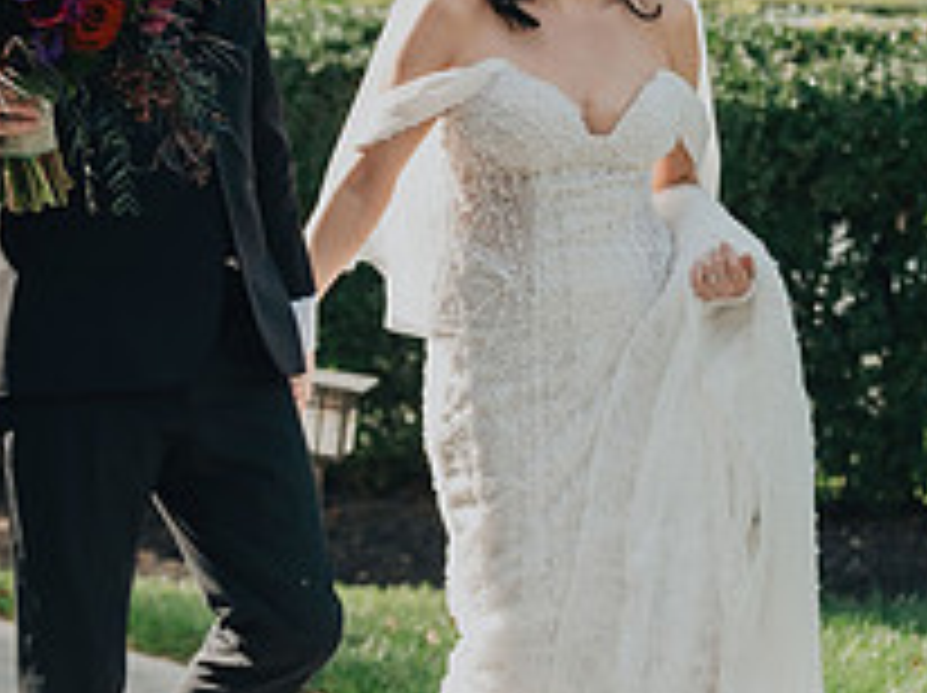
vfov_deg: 7.8
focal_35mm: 190
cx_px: 567
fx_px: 5082
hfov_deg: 10.4
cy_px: 272
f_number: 2.8
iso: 800
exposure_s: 1/4000
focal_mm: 70
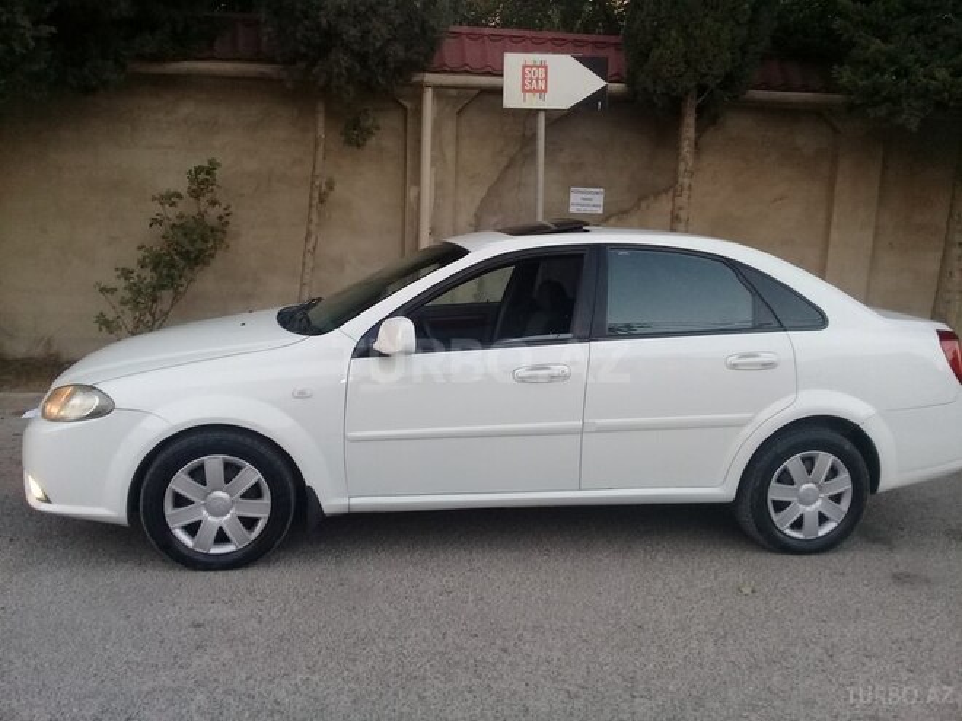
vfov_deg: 45.4
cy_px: 360
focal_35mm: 31
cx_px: 481
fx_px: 862
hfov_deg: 58.4
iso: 64
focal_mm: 3.3
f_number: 2.2
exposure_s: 1/33
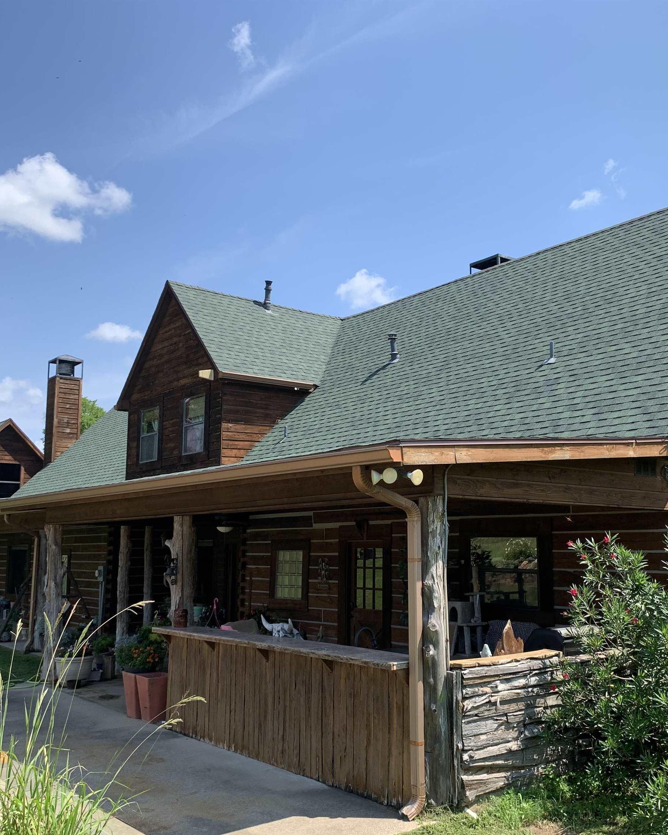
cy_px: 419
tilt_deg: +7.9
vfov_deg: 52.8
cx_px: 403
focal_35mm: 34
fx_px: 840
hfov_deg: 43.1
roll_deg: +0.0
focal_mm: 4.25
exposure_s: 1/1447
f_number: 1.8
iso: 25
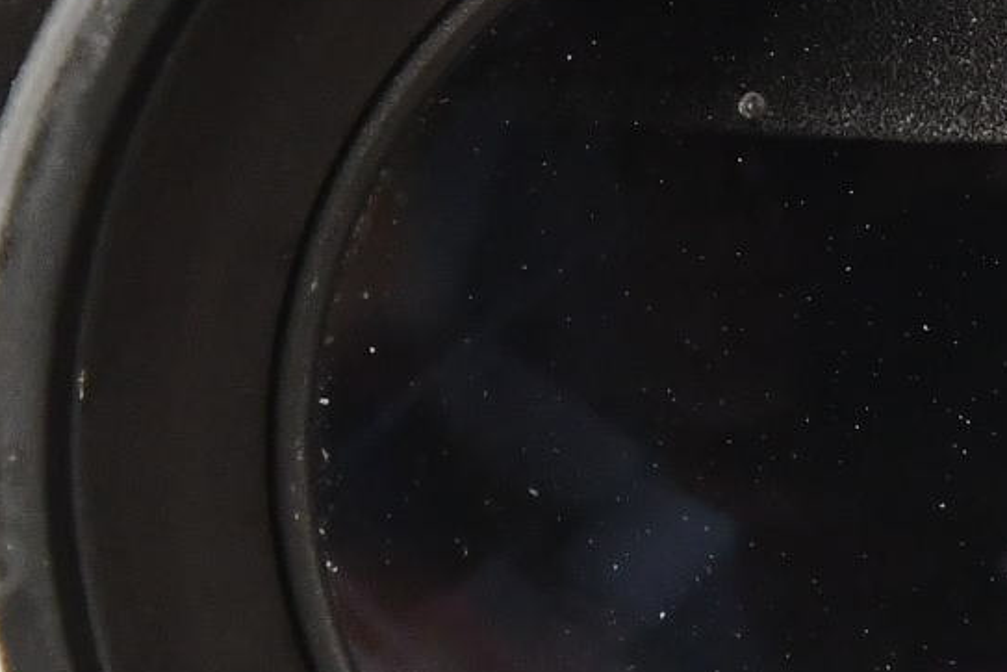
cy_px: -28
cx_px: 794
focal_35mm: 913
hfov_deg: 2.3
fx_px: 25537
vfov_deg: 1.5
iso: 1600
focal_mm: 120
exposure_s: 1/100
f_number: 14
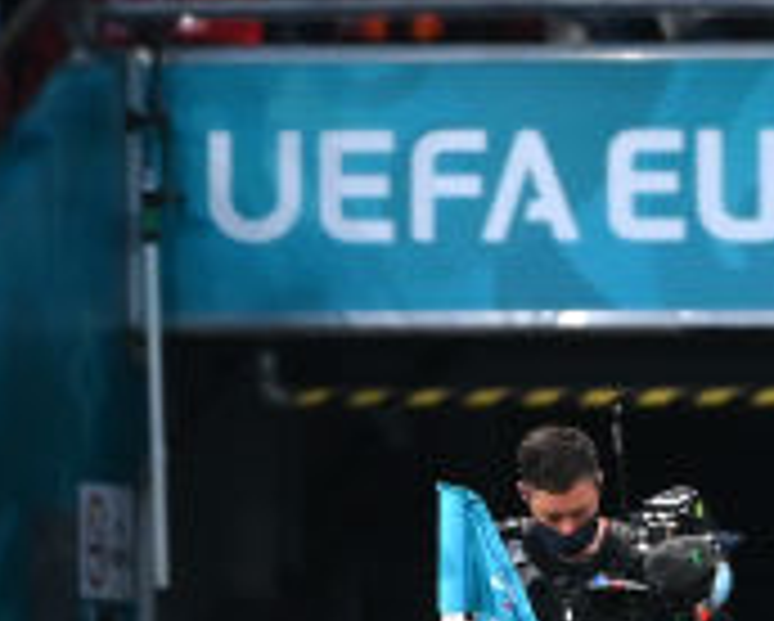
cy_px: -277
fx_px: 51164
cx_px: 378
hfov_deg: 0.9
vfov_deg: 0.7
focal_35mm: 2231
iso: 2500
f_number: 2.8
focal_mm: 400
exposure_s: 1/2000
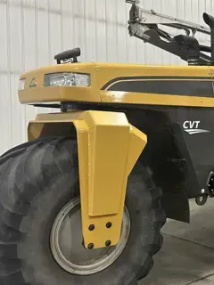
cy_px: 134
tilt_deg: -2.0
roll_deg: +0.0
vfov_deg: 39.6
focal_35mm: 48
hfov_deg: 28.0
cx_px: 226
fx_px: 396
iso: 250
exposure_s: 1/69
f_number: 1.78
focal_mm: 6.86
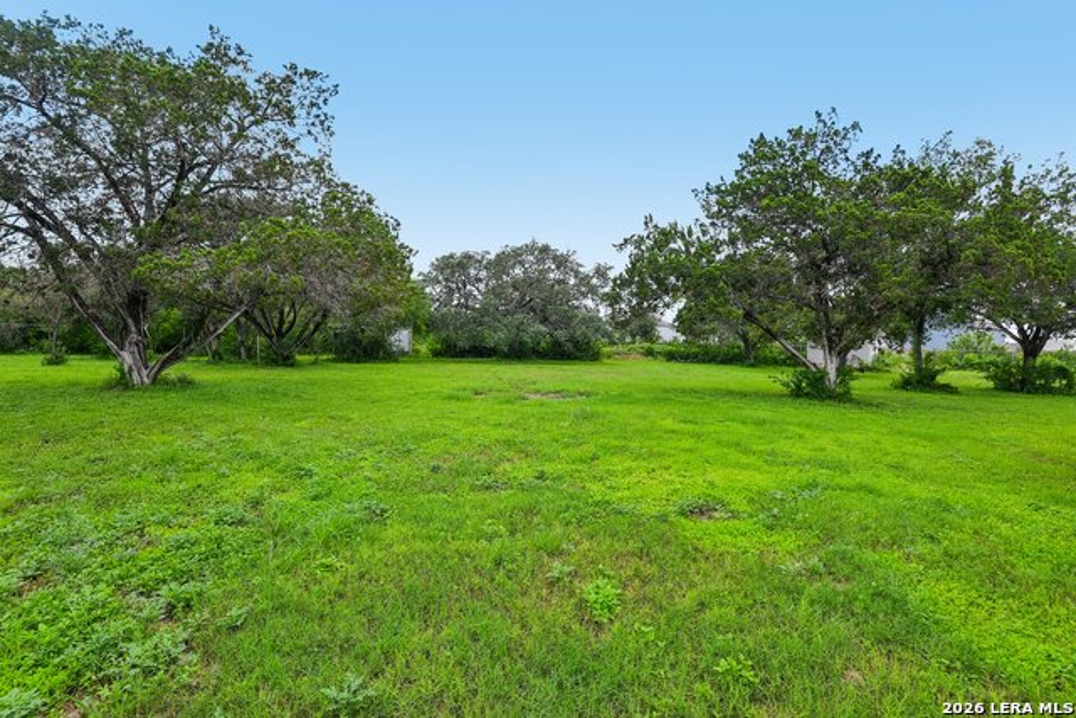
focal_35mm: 16
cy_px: 359
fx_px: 478
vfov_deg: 73.8
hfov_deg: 96.7
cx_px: 538
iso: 400
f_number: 8
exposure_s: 1/250
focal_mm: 16
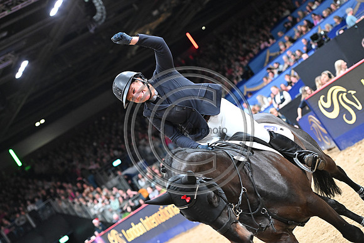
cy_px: 122
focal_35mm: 85
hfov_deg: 23.9
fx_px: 860
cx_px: 182
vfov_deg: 16.1
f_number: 3.5
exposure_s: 1/800
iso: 6400
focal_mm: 85
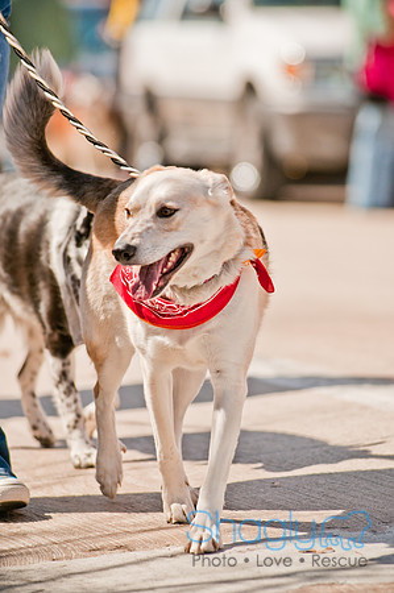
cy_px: 296
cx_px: 197
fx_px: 4936
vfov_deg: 6.9
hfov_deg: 4.6
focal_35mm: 300
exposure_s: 1/3200
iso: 400
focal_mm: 200
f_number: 4
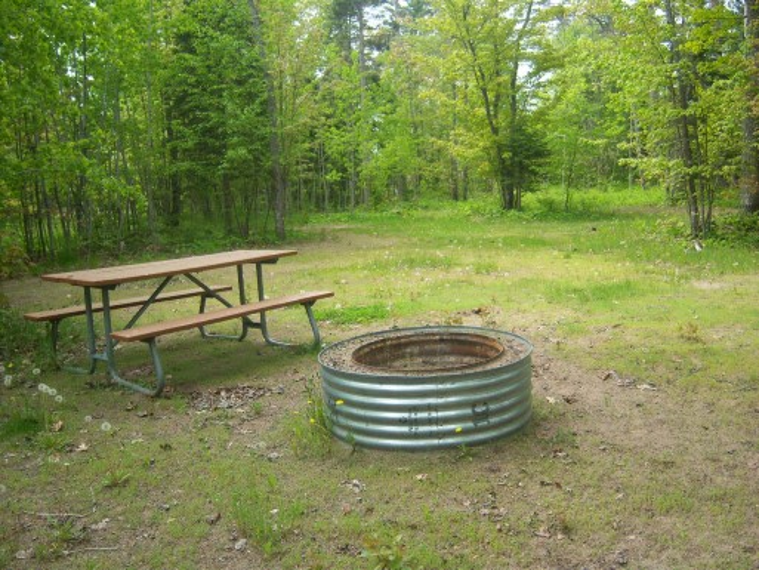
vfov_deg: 39.7
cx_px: 380
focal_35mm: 36
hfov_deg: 51.3
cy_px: 285
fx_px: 790
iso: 80
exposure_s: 1/500
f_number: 2.8
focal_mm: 7.5
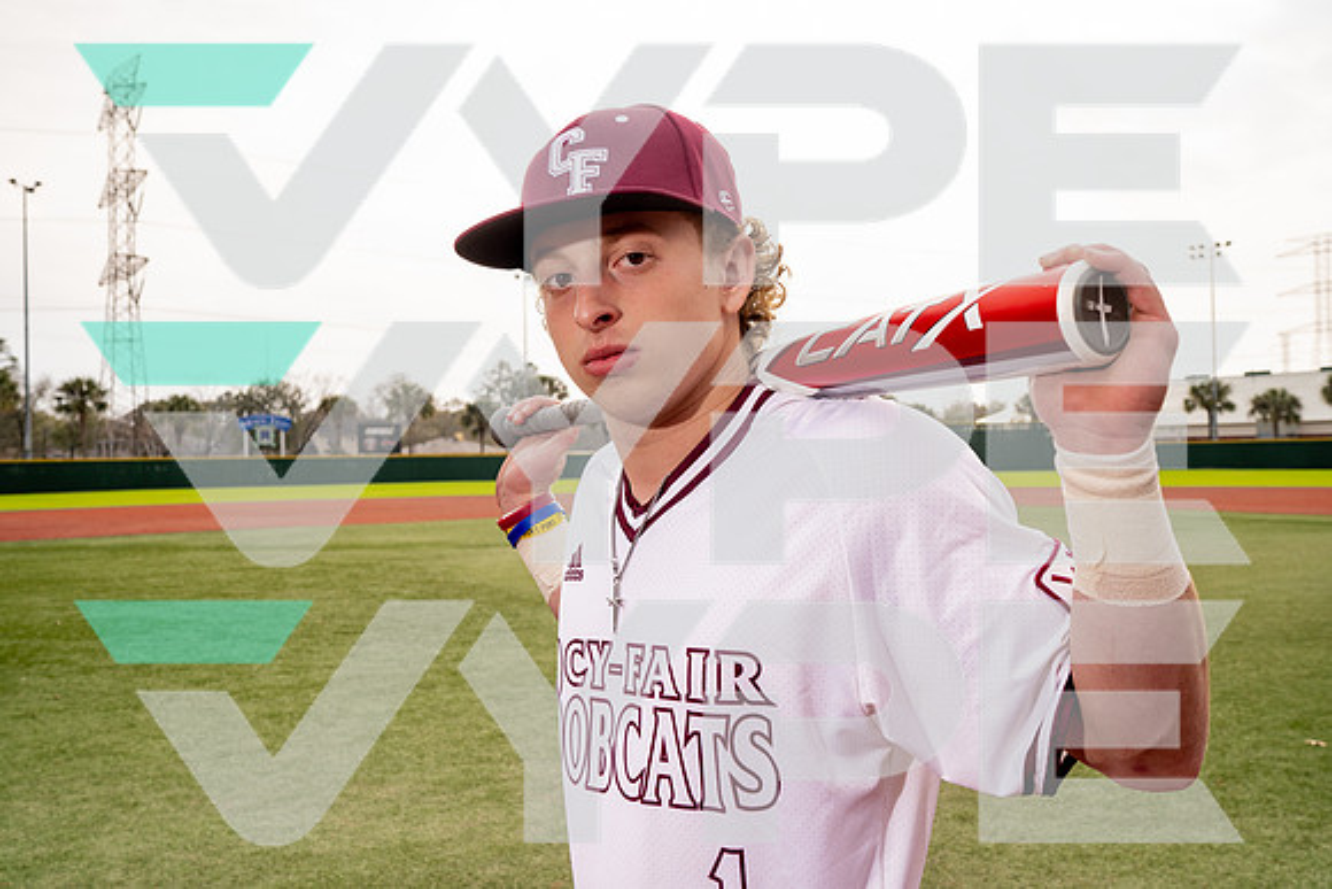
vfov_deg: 37.9
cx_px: 666
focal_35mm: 35
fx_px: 1295
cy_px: 444
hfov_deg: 54.4
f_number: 7.1
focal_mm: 35
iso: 125
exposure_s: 1/250
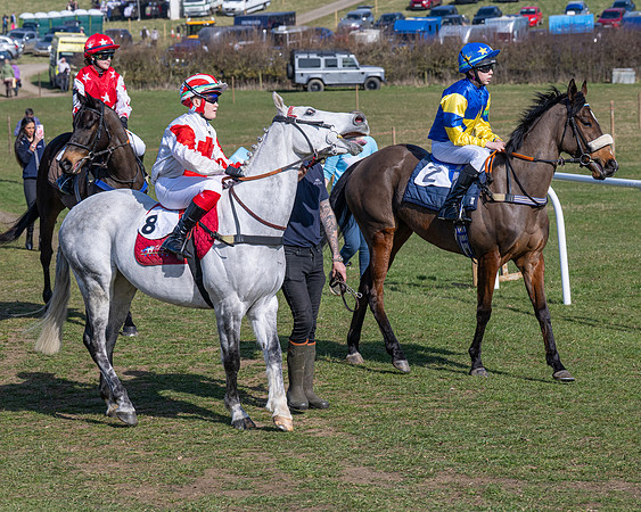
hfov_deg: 14.2
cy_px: 256
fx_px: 2565
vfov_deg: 11.4
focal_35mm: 135
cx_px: 285
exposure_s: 1/2000
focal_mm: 80
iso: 200
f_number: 5
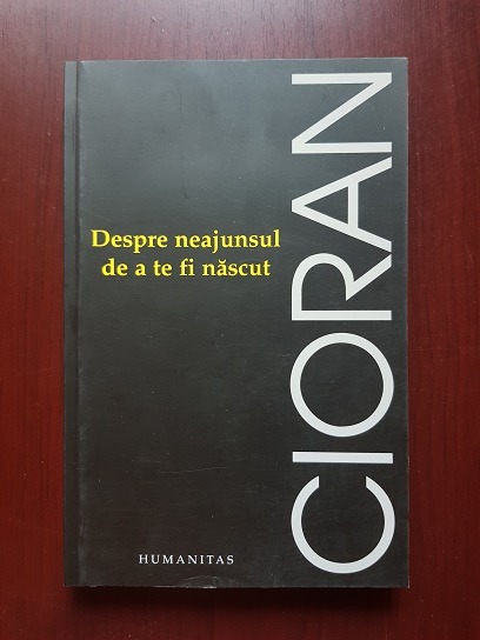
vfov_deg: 67.3
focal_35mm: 26
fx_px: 481
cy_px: 320
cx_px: 240
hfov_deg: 53.1
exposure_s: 1/10
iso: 250
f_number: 1.7
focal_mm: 4.3
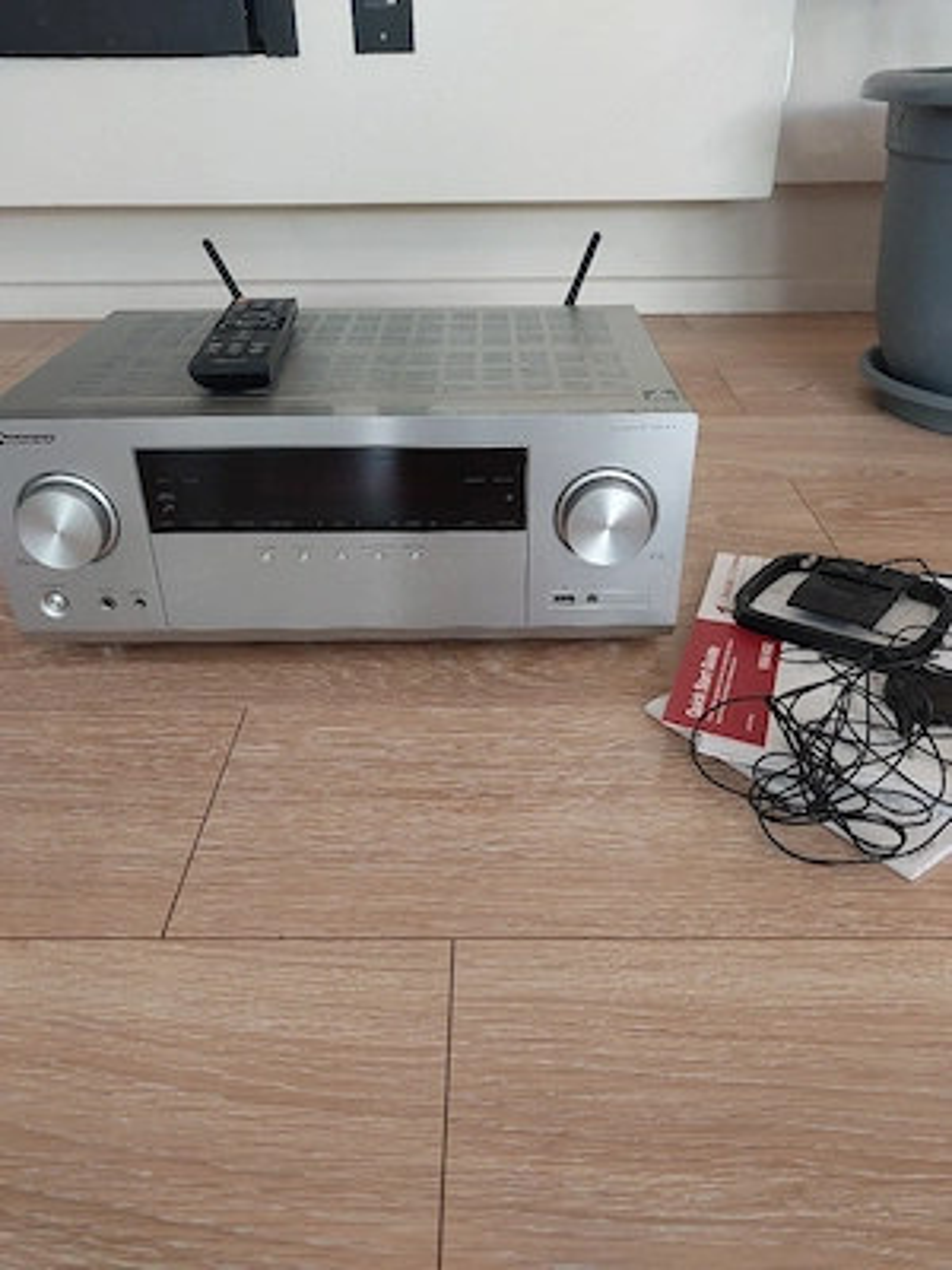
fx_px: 990
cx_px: 476
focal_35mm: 27
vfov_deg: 65.3
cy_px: 635
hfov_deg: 51.4
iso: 320
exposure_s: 1/50
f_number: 1.8
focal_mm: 4
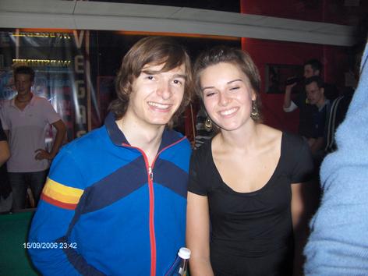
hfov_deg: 52.6
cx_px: 184
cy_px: 138
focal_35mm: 35
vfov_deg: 40.7
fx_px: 372
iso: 100
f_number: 2.6
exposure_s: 1/60
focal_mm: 5.8
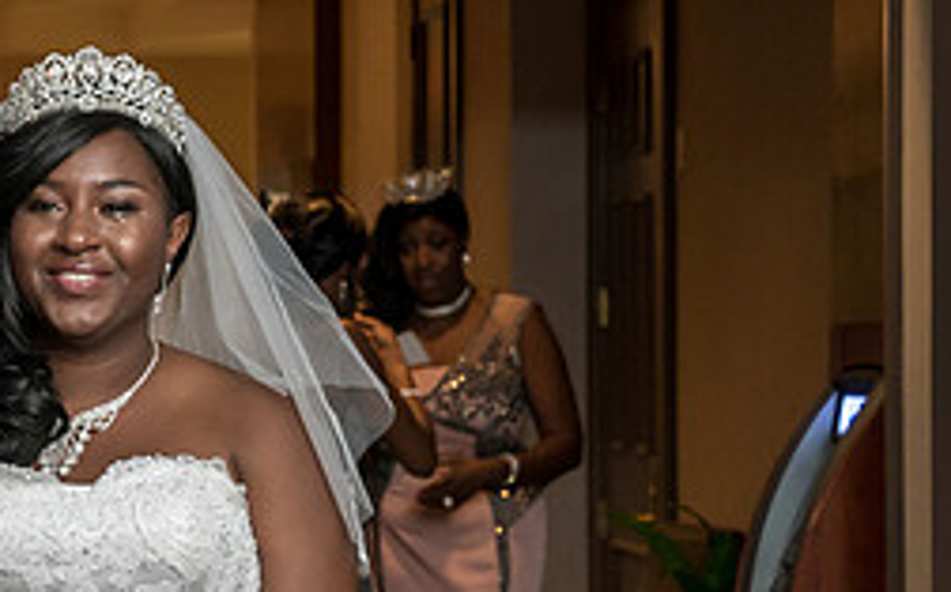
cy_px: 403
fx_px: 4247
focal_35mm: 164
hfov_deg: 12.7
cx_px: 190
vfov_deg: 8.0
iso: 2000
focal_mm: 60
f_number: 7.1
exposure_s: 1/200
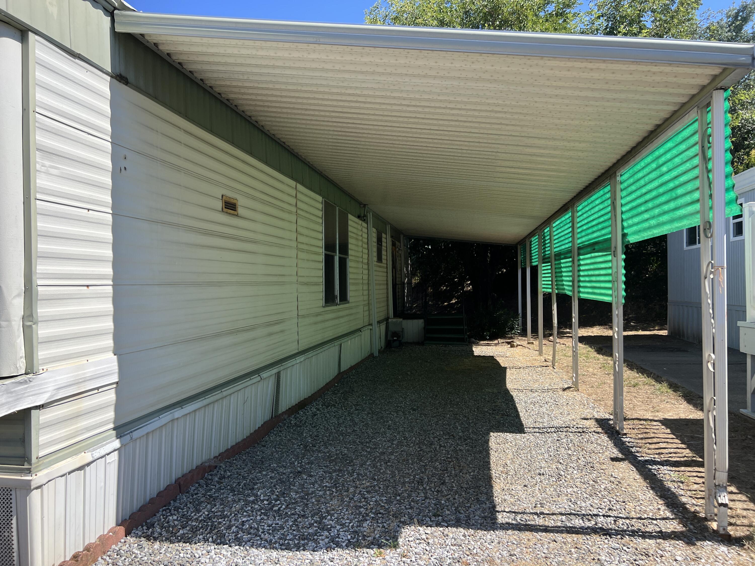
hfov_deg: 67.3
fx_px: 567
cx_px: 378
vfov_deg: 53.1
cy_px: 283
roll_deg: -0.9
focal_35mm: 26
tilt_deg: -0.8
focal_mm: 5.7
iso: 50
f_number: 1.5
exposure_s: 1/1972
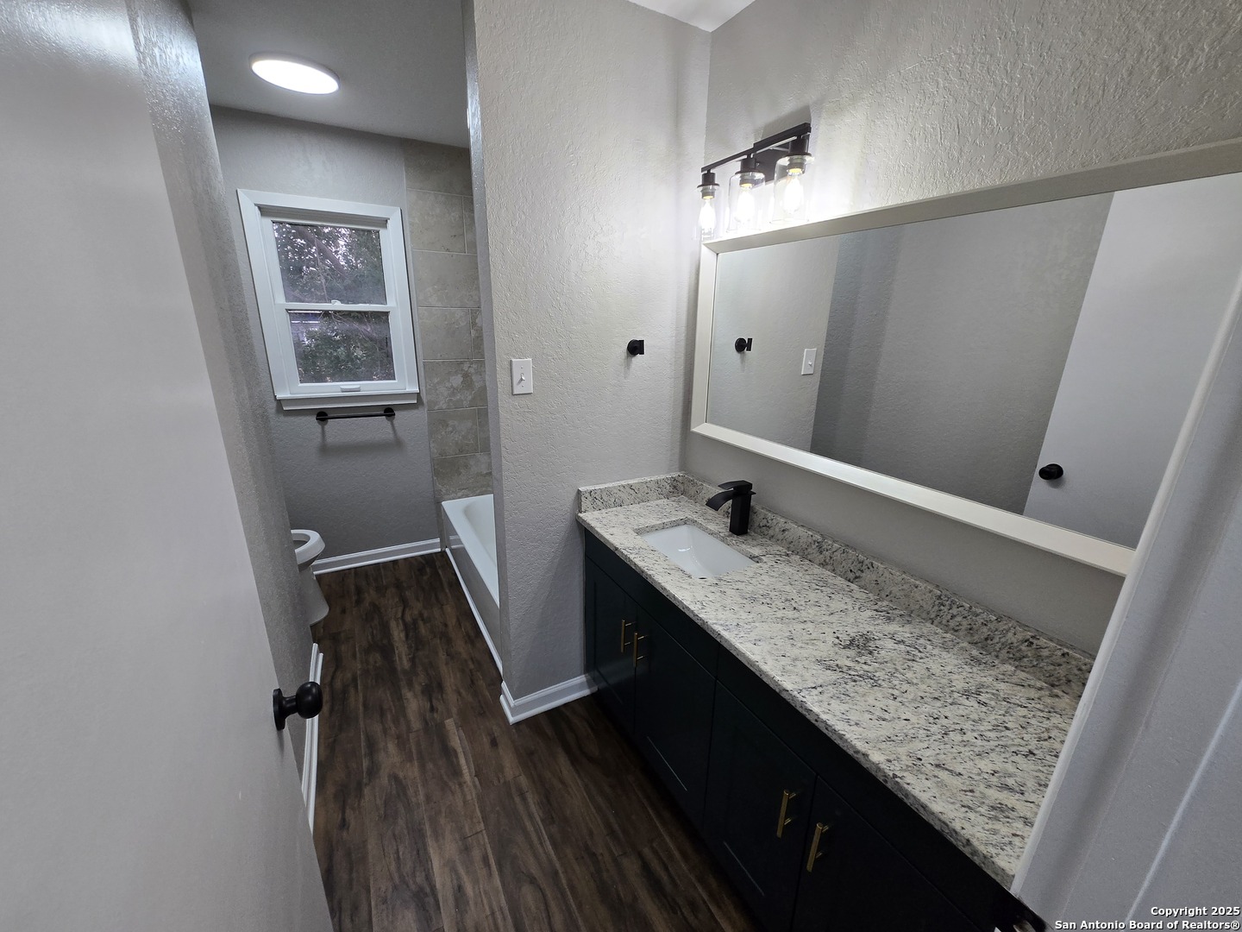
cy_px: 466
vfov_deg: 89.9
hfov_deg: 106.2
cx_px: 621
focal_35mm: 13
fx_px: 466
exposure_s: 1/60
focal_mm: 1.7
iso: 64
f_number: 2.2
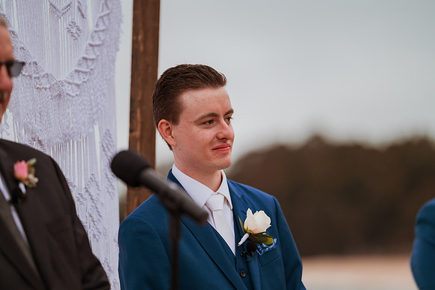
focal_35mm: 135
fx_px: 1630
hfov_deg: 15.2
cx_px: 218
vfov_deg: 10.1
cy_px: 145
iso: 500
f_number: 1.8
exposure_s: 1/3200
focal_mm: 135
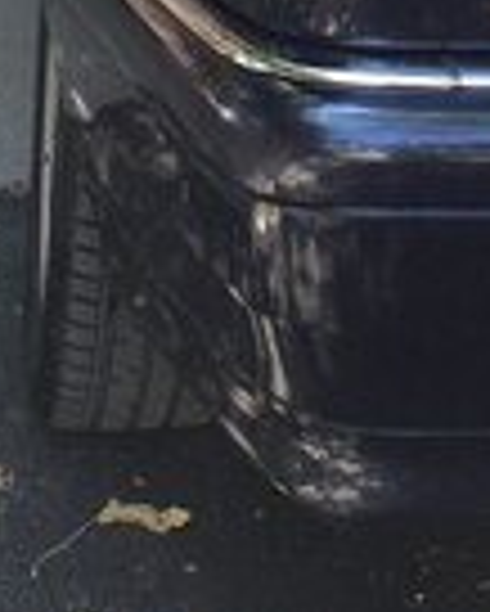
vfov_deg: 16.6
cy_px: -364
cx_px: 521
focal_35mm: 103
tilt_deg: -6.0
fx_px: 1865
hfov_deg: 14.7
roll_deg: -0.6
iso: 64
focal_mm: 4.15
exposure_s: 1/100
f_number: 2.2
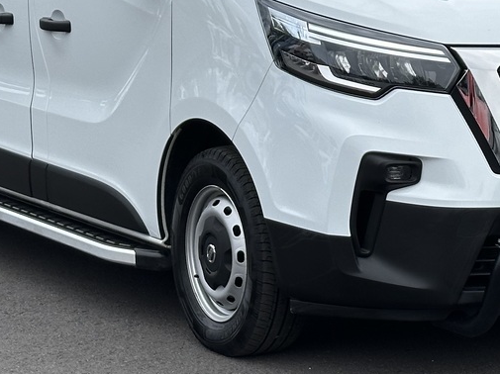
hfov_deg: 14.4
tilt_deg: -1.0
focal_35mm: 137
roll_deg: -0.1
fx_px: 1977
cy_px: 3
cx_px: 336
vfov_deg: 10.7
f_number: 1.78
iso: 64
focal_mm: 6.86
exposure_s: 1/3155
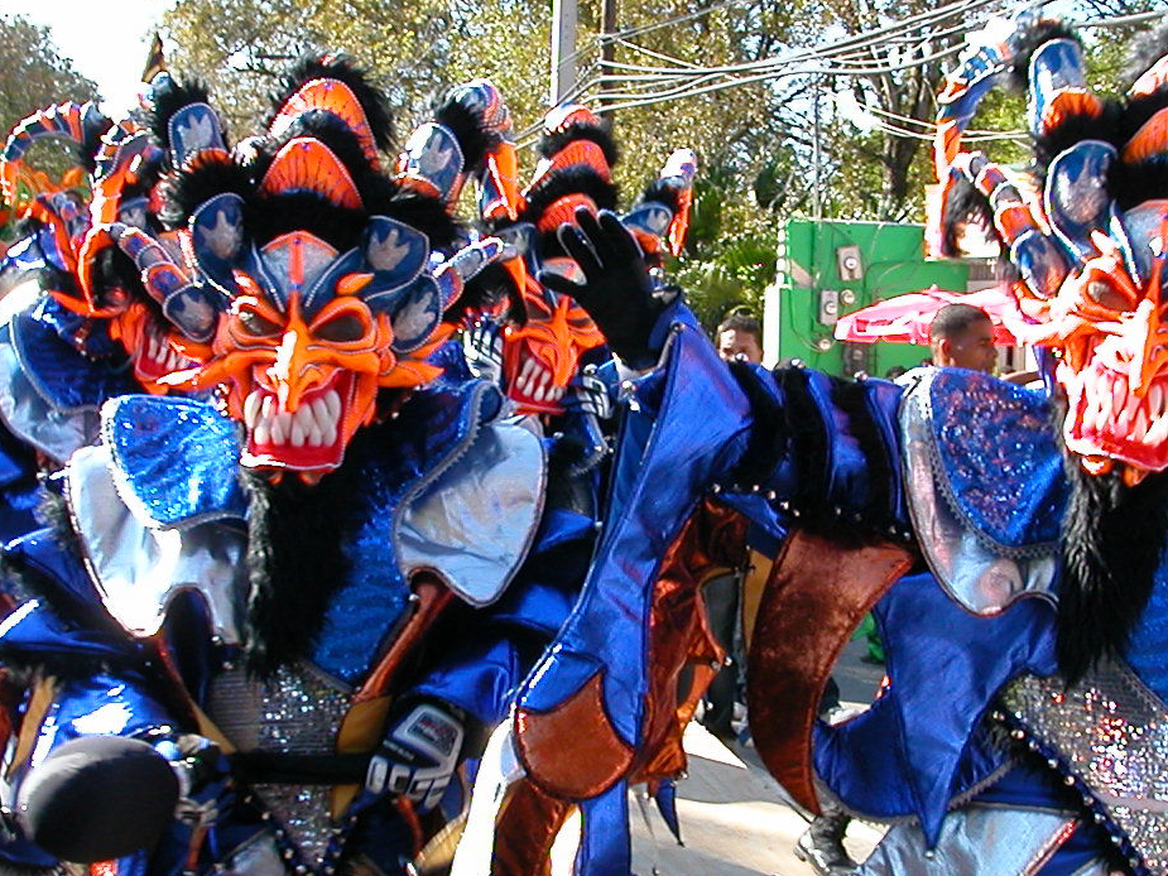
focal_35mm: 64
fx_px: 2160
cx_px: 639
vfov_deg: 22.9
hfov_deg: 30.2
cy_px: 538
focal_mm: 5.6
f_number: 4.5
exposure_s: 1/133
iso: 100
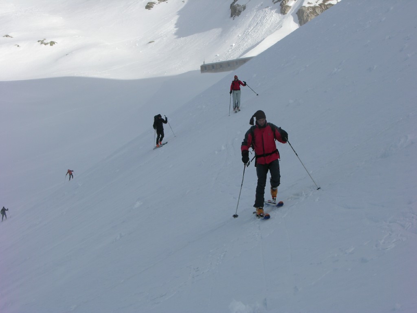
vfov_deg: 18.9
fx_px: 940
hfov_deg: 25.0
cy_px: 156
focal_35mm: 78
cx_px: 208
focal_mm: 19.9
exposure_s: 1/313
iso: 50
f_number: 6.8
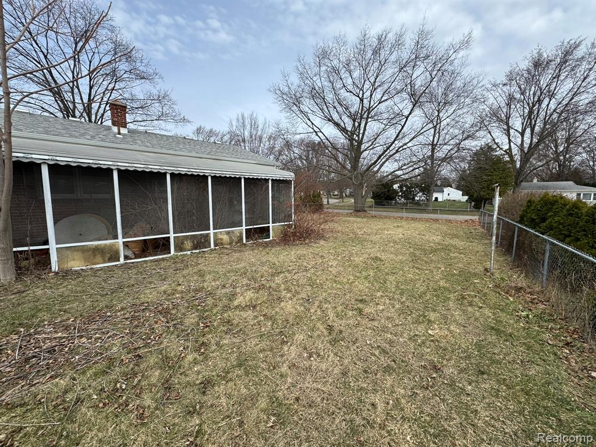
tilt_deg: -4.7
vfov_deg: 85.7
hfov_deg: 102.1
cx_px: 298
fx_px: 241
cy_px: 224
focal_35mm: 14
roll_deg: +1.8
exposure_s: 1/1217
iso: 40
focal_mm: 2.22
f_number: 2.2
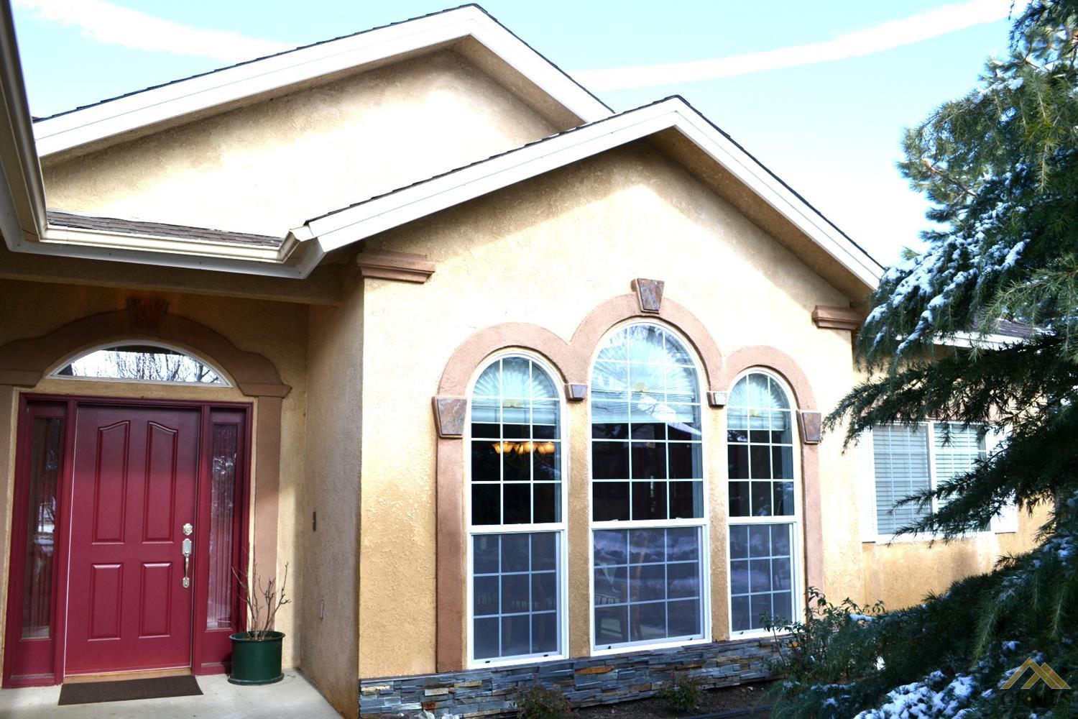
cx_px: 539
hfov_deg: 67.4
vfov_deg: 47.9
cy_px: 360
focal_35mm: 27
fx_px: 808
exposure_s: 1/200
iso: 100
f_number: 7.1
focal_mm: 18
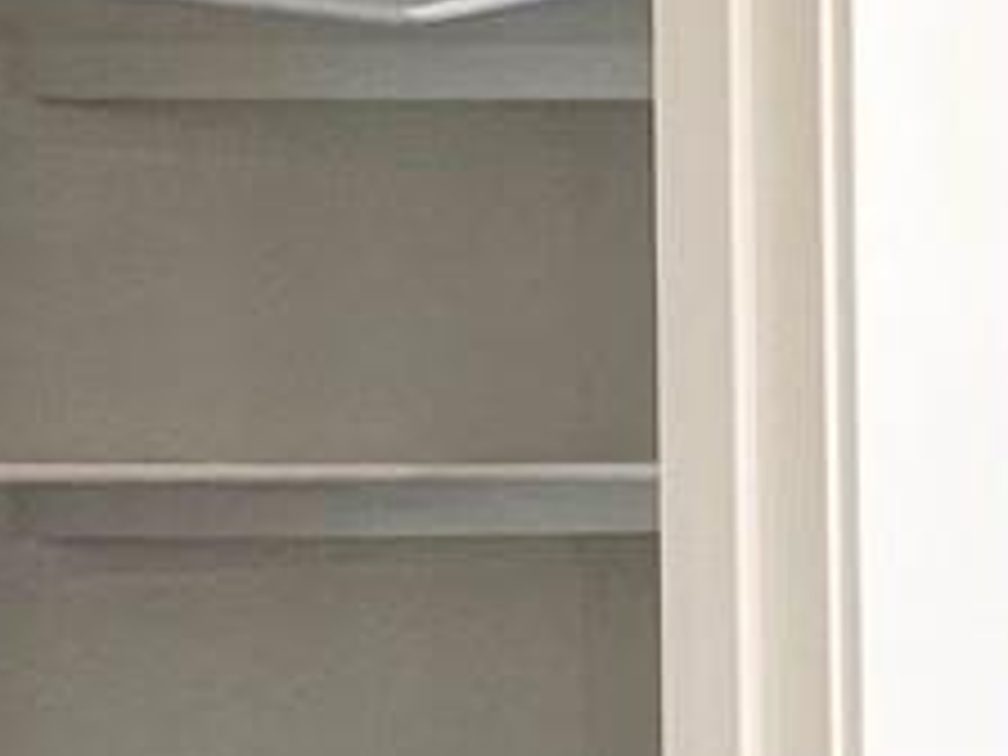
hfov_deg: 16.9
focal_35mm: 100
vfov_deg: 14.8
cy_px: 495
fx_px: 2912
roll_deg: +0.3
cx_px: 1692
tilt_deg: +0.1
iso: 100
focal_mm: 2.22
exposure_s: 1/120
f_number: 2.2
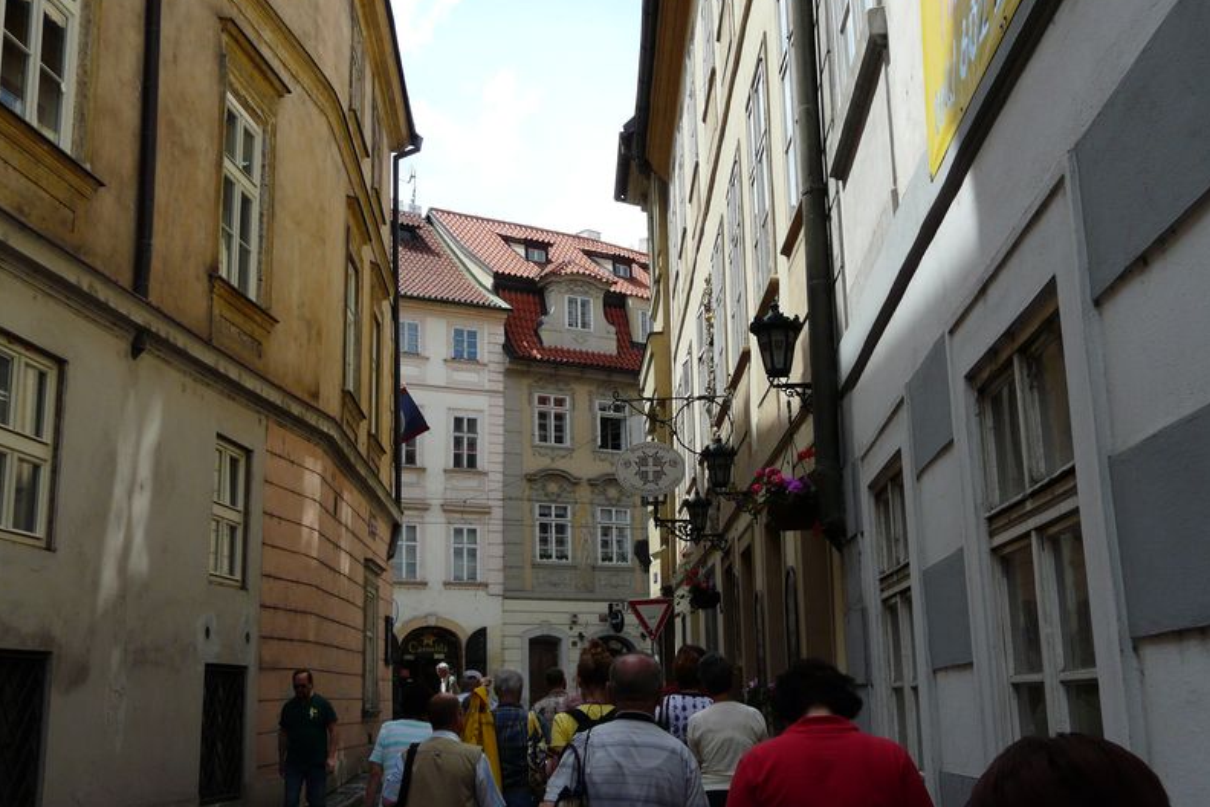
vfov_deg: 31.9
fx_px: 1412
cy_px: 364
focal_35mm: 42
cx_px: 605
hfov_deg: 46.4
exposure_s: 1/320
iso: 100
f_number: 5
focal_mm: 6.5
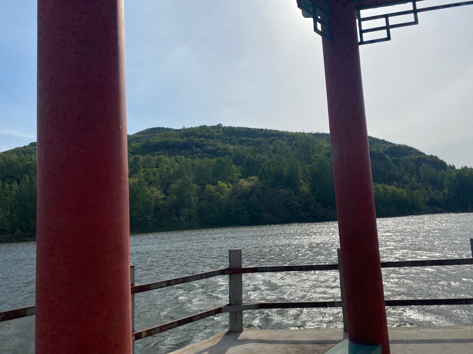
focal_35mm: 26
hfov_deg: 67.3
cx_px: 236
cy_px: 177
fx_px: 355
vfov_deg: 53.1
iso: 32
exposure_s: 1/7194
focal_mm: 4.25
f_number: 1.8
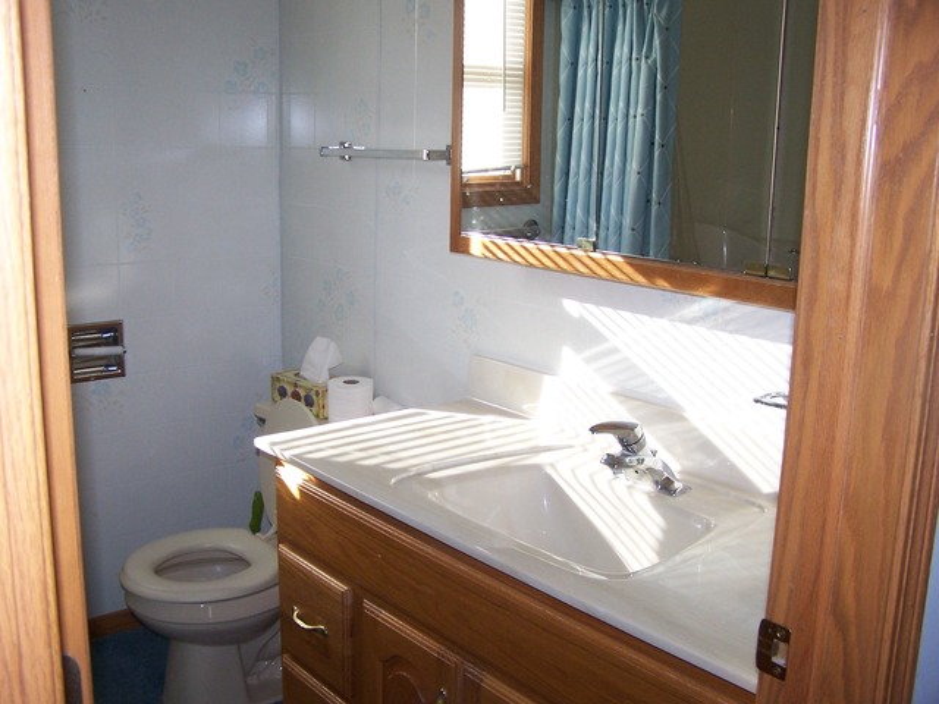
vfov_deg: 37.7
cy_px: 352
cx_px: 470
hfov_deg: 49.0
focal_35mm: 38
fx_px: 1031
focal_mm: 6.3
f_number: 2.8
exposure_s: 1/60
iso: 140
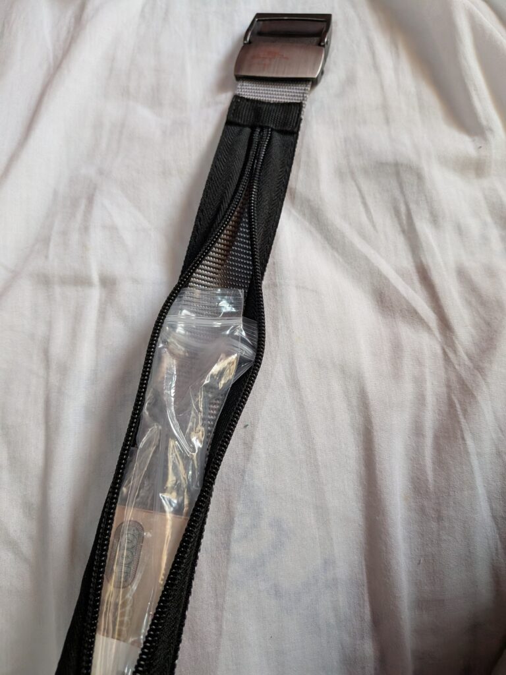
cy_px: 338
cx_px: 253
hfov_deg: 56.8
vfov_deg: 71.6
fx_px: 468
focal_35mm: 24
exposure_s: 1/120
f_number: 1.7
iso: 1189
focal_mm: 4.53
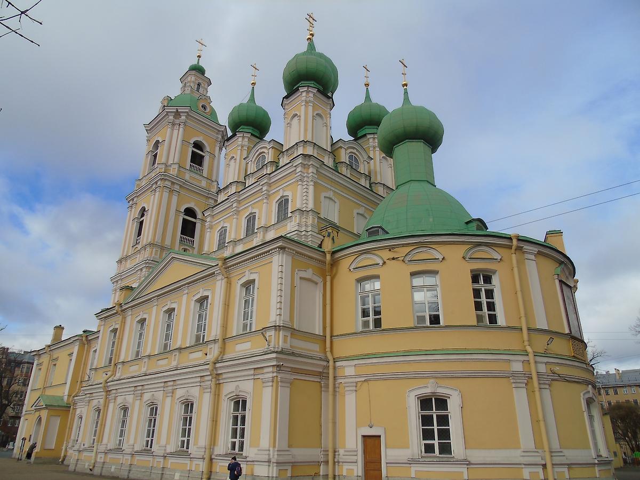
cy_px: 240
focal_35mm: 25
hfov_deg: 69.4
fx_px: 462
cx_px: 320
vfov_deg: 54.9
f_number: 3.8
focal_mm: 4.4
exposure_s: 1/1000
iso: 80
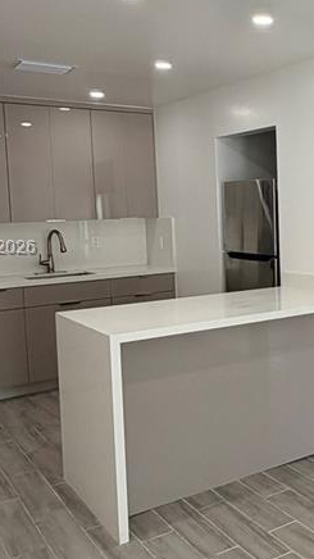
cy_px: 249
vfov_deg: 48.3
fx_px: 622
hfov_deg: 25.5
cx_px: 376
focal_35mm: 42
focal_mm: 2.22
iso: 100
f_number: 2.2
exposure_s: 1/121
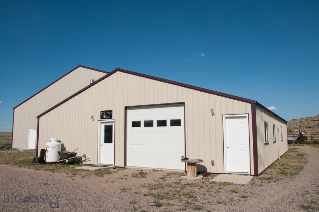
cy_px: 106
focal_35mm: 30
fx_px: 265
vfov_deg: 43.5
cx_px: 160
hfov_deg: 62.0
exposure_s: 1/800
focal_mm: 20
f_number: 9
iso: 200
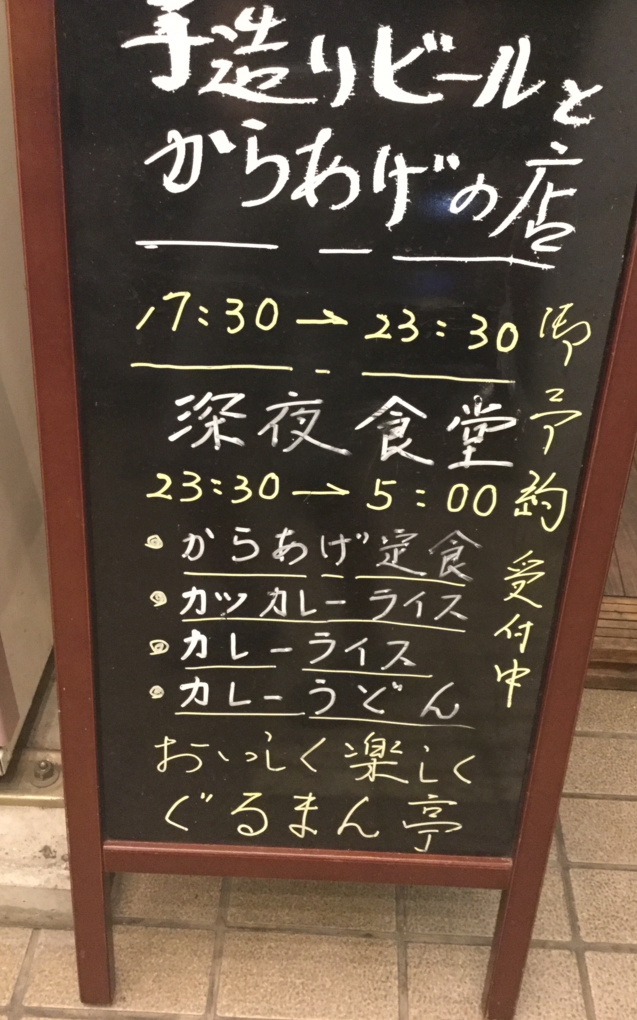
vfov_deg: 58.2
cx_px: 343
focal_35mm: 33
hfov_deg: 38.3
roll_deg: -3.0
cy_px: 510
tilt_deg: -36.7
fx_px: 917
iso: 250
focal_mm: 3.3
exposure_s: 1/15
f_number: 2.4
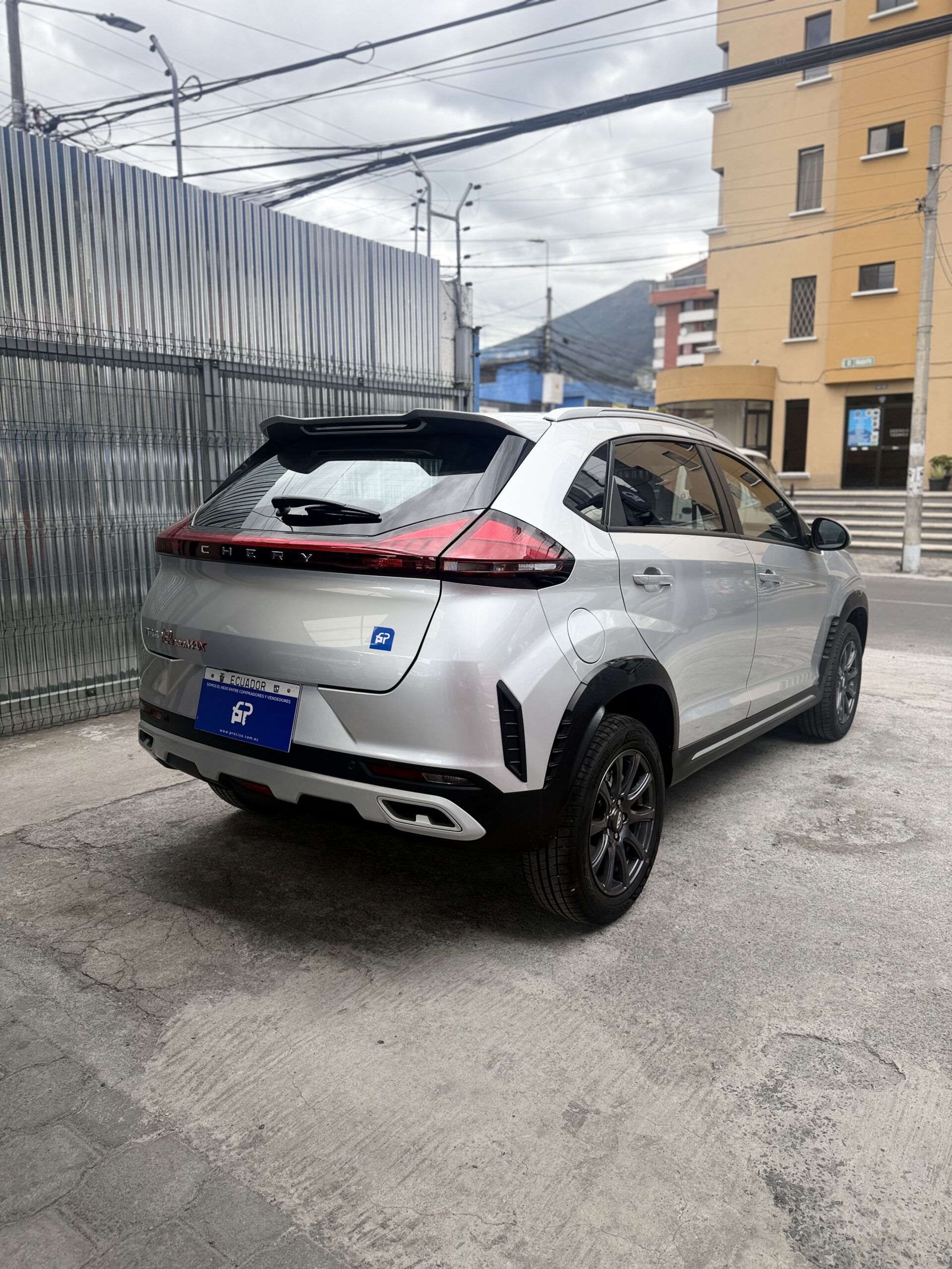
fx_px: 880
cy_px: 634
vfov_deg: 71.6
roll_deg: +1.0
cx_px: 476
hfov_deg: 56.8
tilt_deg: -9.2
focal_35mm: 24
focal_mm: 6.76
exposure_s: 1/1653
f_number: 1.78
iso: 100
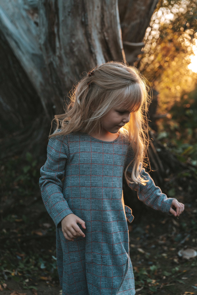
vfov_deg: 42.7
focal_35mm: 46
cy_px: 148
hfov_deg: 29.2
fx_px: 378
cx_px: 98
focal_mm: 46
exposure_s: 1/500
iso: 400
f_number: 2.8
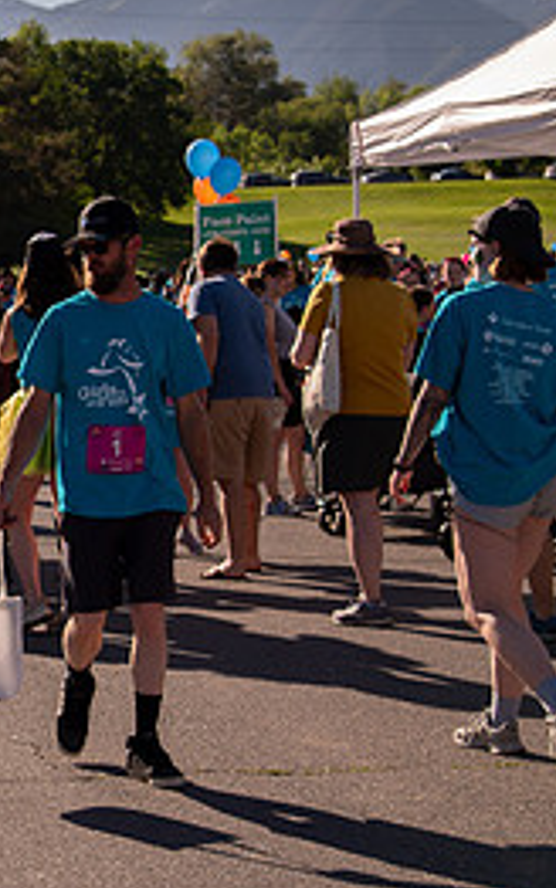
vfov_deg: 18.3
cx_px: -201
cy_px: 464
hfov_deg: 11.2
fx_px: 2761
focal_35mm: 114
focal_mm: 44
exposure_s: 1/250
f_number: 6.3
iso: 80
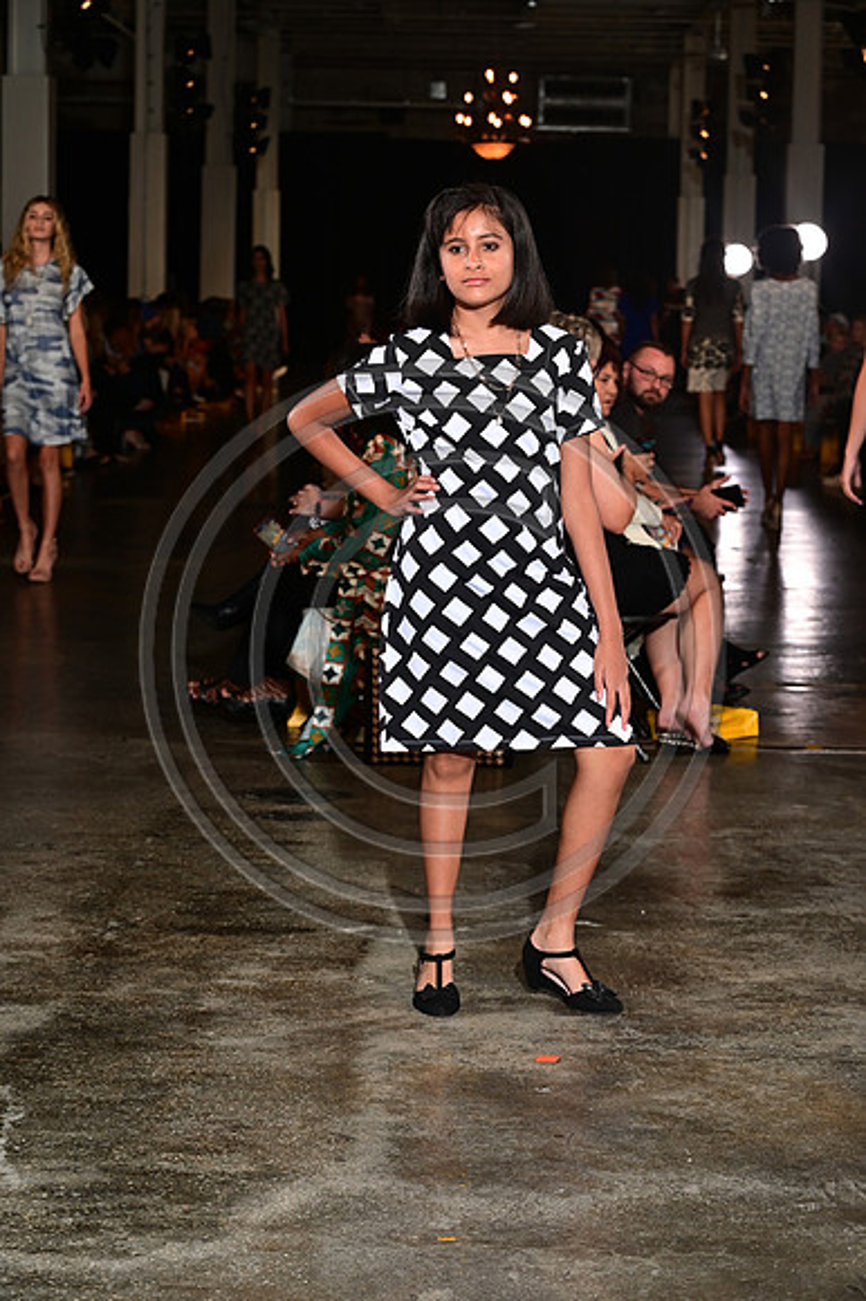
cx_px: 433
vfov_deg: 26.0
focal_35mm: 78
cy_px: 650
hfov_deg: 17.5
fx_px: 2818
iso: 1000
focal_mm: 78
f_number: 6.3
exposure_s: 1/160
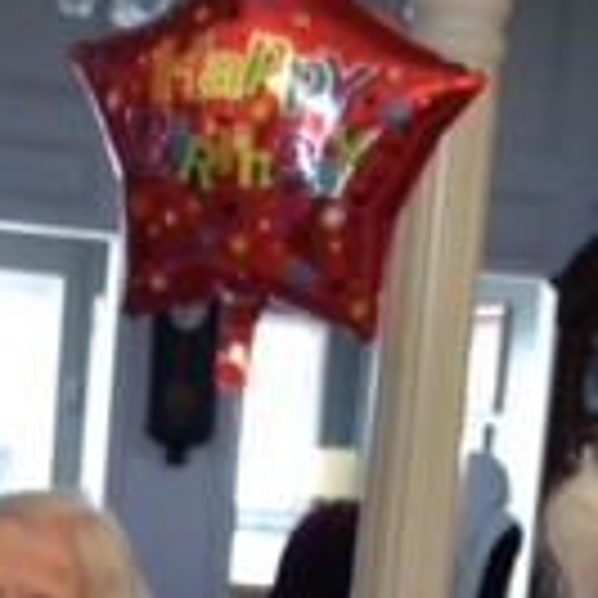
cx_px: 94
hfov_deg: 11.7
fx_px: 2912
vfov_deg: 11.2
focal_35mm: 149
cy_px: 926
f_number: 2.4
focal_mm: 4.28
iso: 64
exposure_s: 1/20
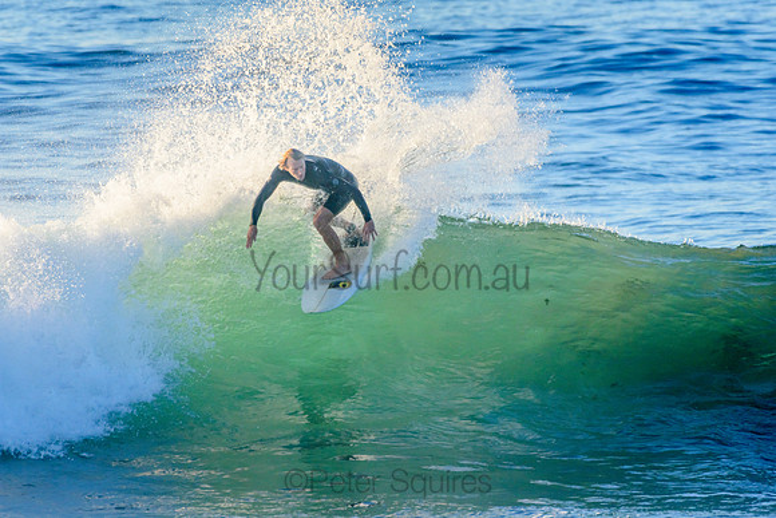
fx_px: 16176
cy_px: 259
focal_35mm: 750
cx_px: 388
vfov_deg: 1.8
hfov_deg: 2.7
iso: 720
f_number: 5.6
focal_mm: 500
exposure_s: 1/2000
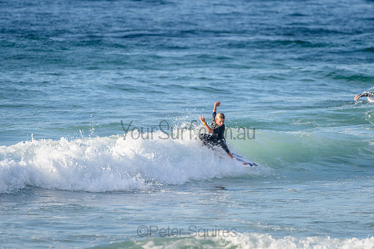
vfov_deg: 2.2
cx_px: 192
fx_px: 6369
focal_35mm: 613
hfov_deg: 3.4
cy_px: 128
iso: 250
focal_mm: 500
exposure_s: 1/1250
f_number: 5.6
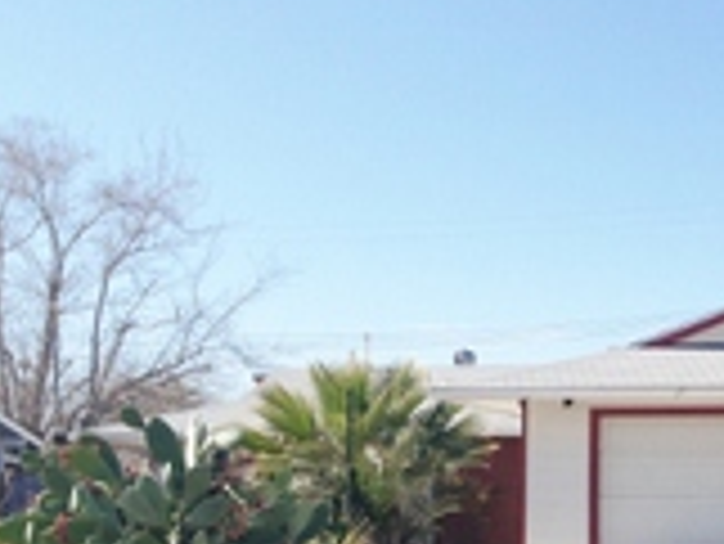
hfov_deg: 26.4
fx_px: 1486
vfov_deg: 20.4
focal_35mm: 71
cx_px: 666
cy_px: 459
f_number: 2.4
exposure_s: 1/2008
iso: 50
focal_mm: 4.13
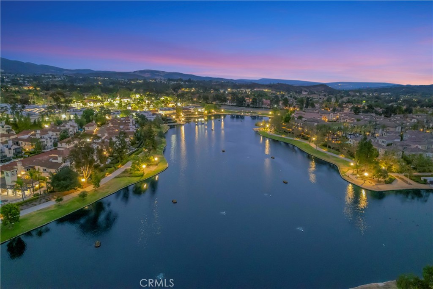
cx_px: 216
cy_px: 144
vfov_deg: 57.2
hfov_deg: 78.6
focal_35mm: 22
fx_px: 265
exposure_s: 1/6
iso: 1020
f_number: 2.8
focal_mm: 8.38
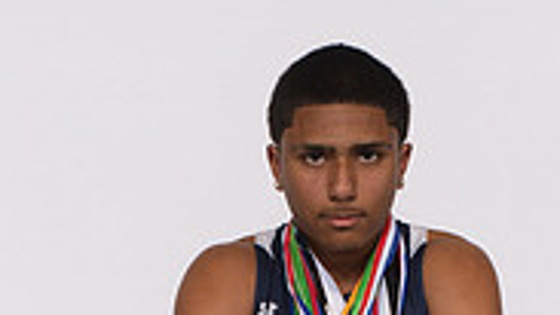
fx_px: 1530
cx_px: 330
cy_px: 670
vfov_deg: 10.6
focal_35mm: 103
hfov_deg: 20.7
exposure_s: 1/320
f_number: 8
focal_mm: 40
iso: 640
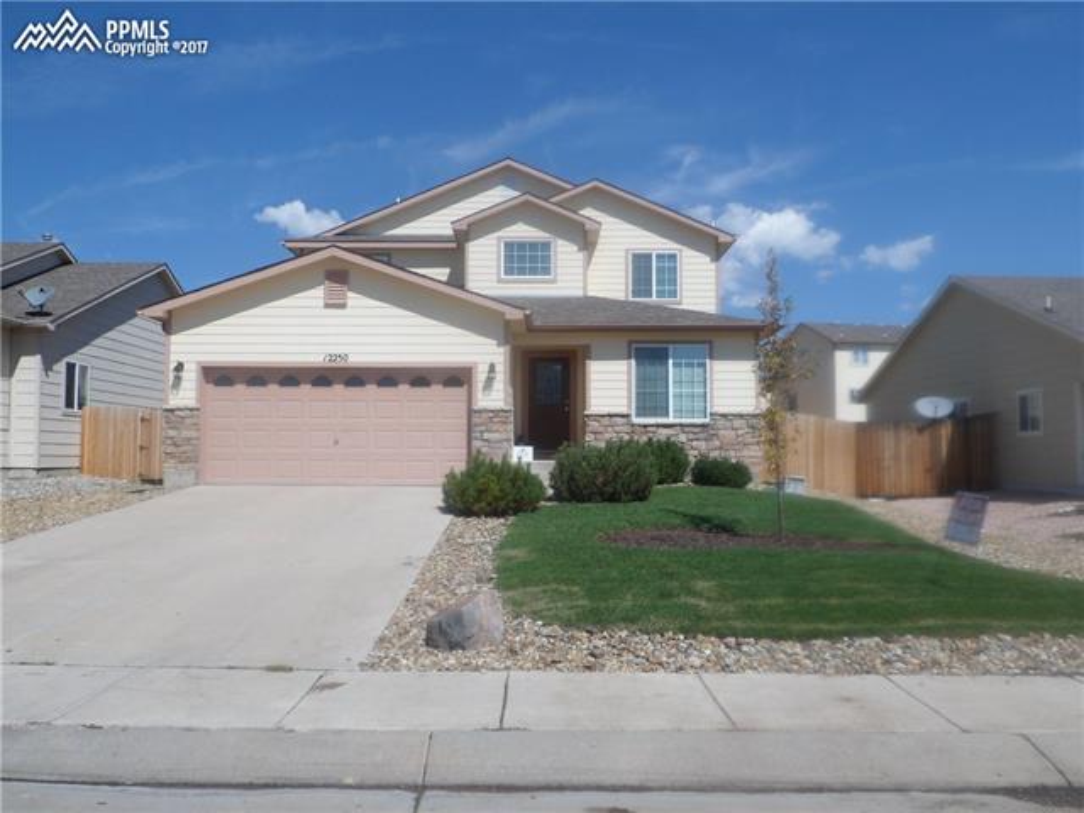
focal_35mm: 31
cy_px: 406
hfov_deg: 58.4
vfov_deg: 45.4
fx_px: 971
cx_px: 542
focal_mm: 5.3
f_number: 9.8
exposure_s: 1/180
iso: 80
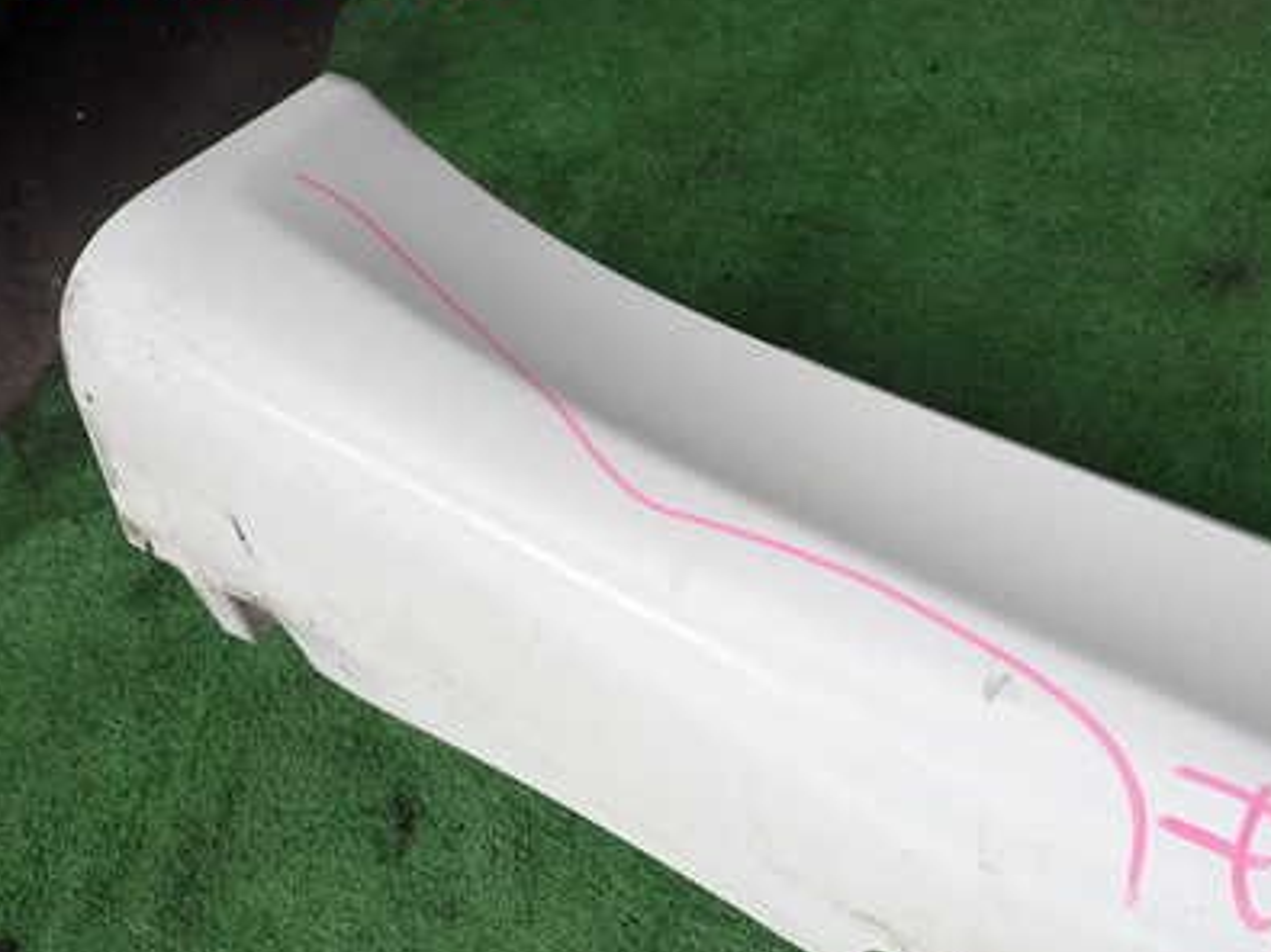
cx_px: 888
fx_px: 1395
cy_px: 646
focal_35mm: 38
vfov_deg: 37.2
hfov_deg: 47.8
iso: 100
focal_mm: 4.5
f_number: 2.8
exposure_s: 1/640
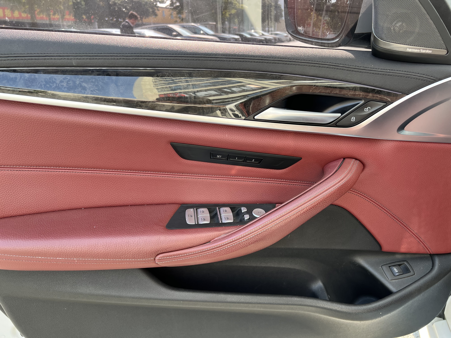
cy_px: 169
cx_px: 226
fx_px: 339
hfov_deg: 67.3
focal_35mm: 26
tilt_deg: -22.2
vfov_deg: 53.1
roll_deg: +2.1
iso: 50
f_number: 1.5
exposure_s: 1/163
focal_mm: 5.7
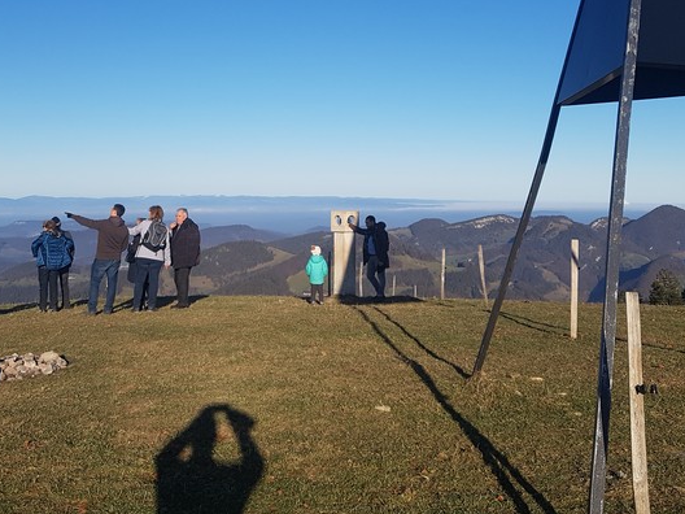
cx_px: 350
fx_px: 831
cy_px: 119
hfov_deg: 44.8
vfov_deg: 33.6
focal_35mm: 42
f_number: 1.7
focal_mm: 4.2
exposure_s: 1/3880
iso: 50
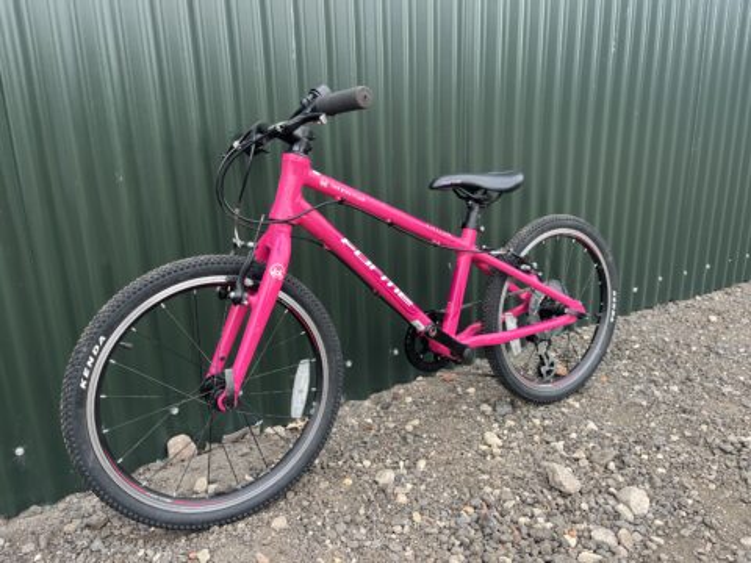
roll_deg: +2.8
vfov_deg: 53.1
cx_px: 376
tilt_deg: -13.4
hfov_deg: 67.3
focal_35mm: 26
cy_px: 282
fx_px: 564
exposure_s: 1/290
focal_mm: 5.1
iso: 40
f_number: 1.6
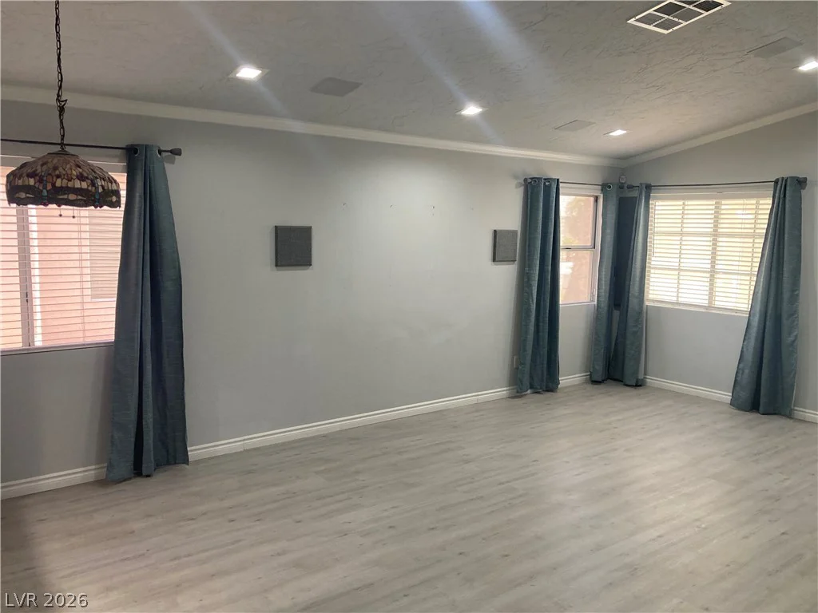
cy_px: 306
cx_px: 409
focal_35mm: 28
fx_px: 662
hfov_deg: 63.4
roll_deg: -0.8
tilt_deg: -4.4
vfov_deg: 49.7
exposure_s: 1/60
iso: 100
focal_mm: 3.99
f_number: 1.8
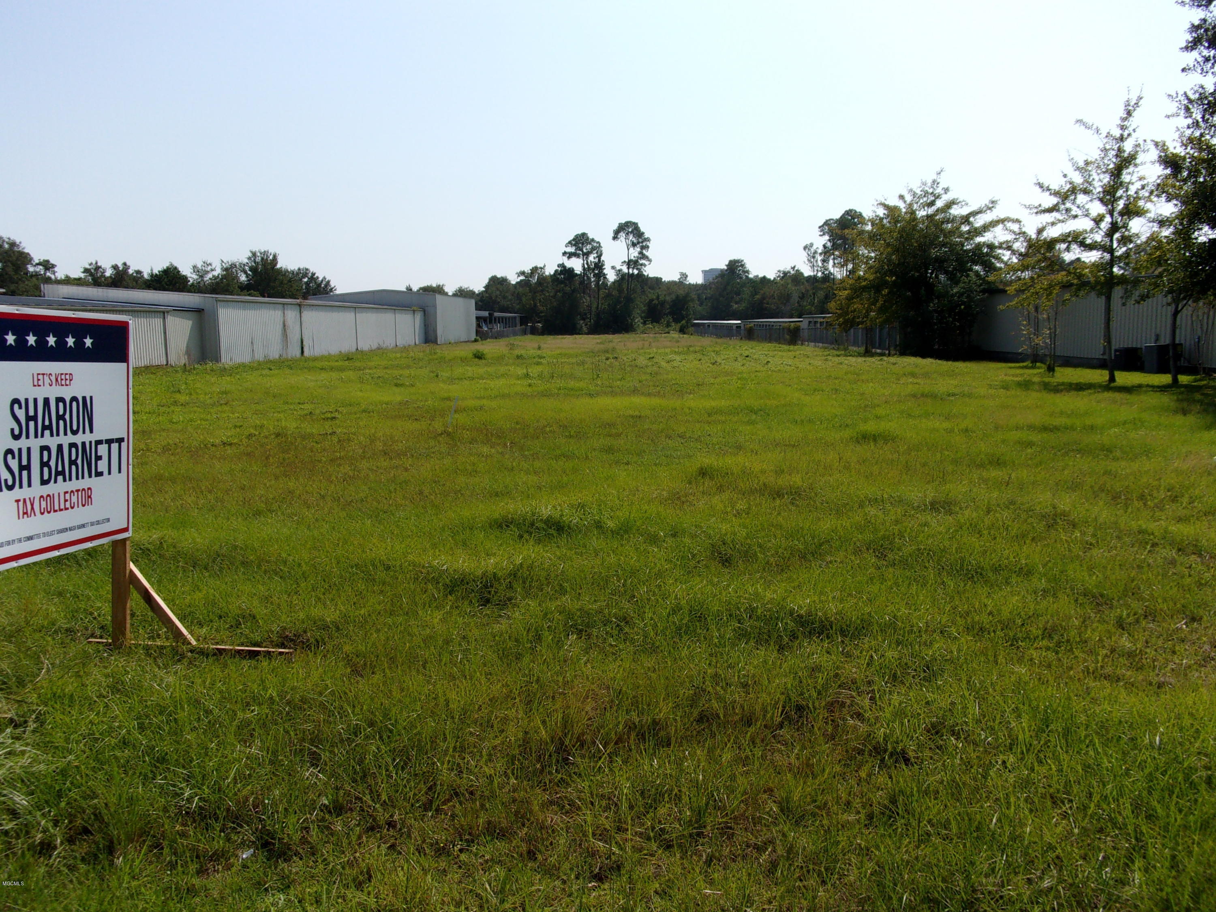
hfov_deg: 63.4
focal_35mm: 28
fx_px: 984
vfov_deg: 49.7
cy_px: 456
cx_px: 608
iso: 80
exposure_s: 1/140
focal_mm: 5.1
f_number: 10.8
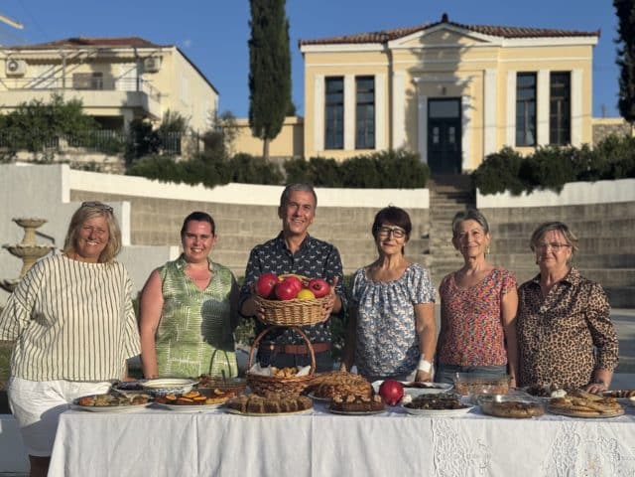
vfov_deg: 30.3
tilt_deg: +2.8
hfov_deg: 39.7
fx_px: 881
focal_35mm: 48
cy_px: 238
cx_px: 318
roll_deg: +0.6
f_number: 1.78
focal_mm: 6.76
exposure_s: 1/4310
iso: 64
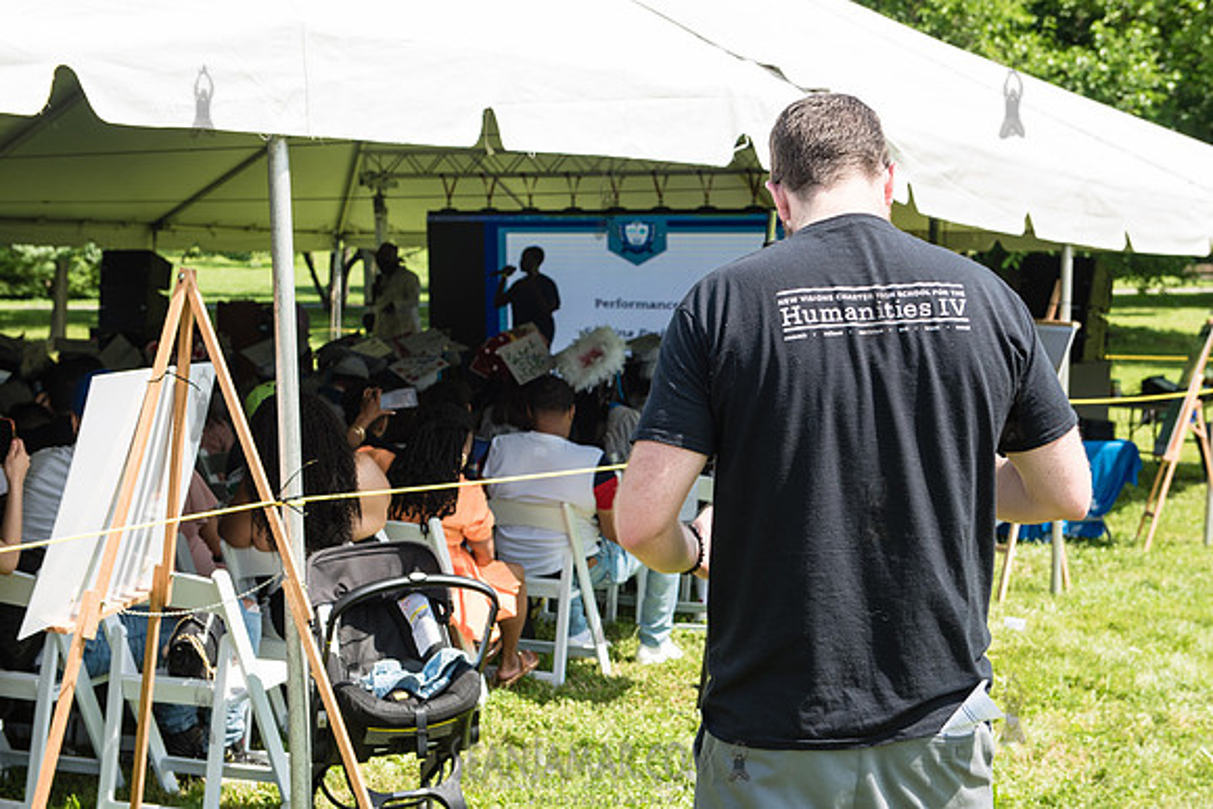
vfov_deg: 23.7
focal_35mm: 57
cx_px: 650
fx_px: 1930
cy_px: 416
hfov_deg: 34.9
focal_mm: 48
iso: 200
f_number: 5.6
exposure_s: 1/500
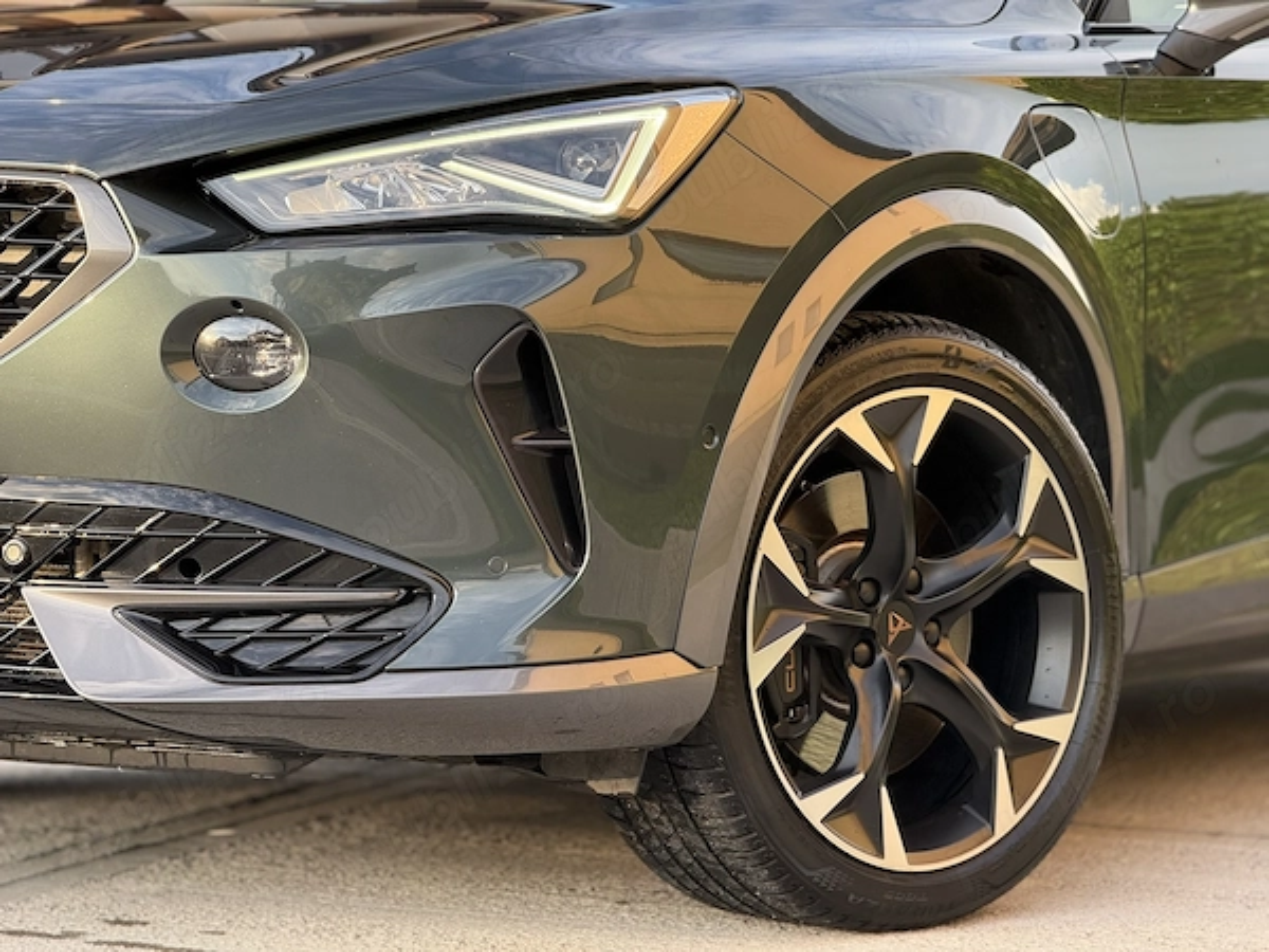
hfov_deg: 16.4
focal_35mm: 120
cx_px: 634
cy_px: 476
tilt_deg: -1.8
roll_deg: -0.8
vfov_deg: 12.3
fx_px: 4399
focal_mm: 15.66
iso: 64
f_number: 2.8
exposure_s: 1/135
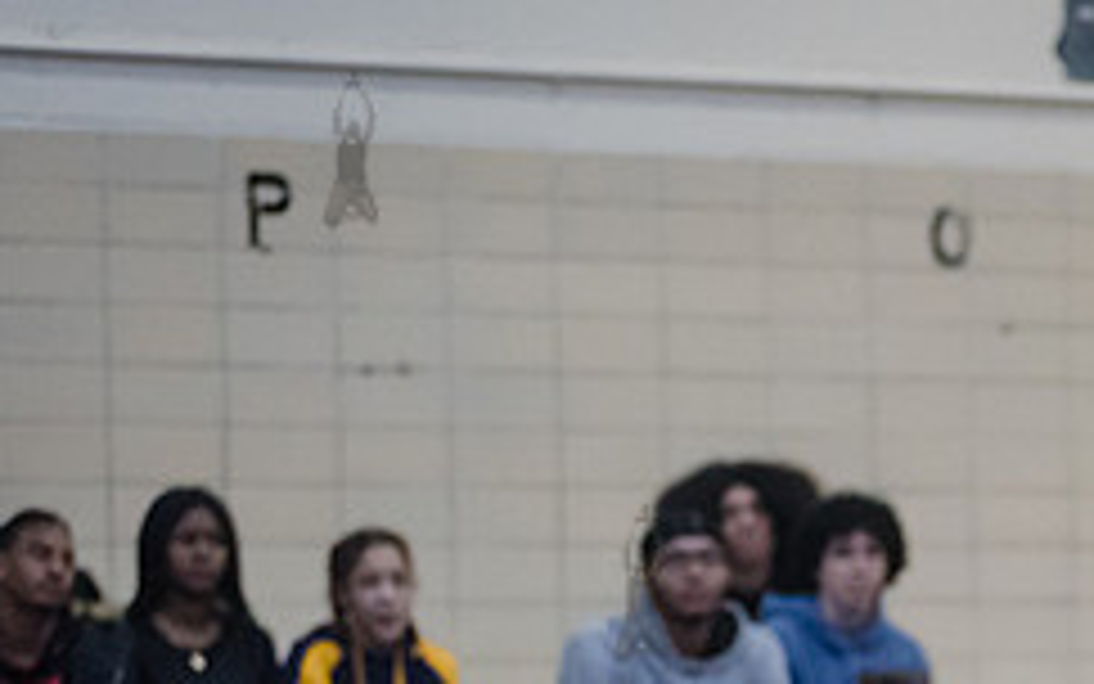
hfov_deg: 8.6
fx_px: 7247
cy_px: 799
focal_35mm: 243
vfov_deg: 5.4
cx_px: 1220
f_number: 3.2
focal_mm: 100
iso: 8000
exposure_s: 1/400
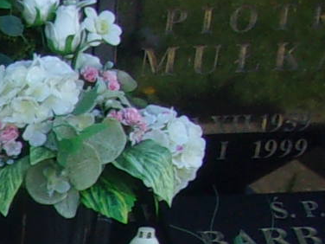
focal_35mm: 193
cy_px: 518
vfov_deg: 7.3
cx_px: -643
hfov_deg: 8.6
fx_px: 1812
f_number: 3.9
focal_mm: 5.1
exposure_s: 1/140
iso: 80
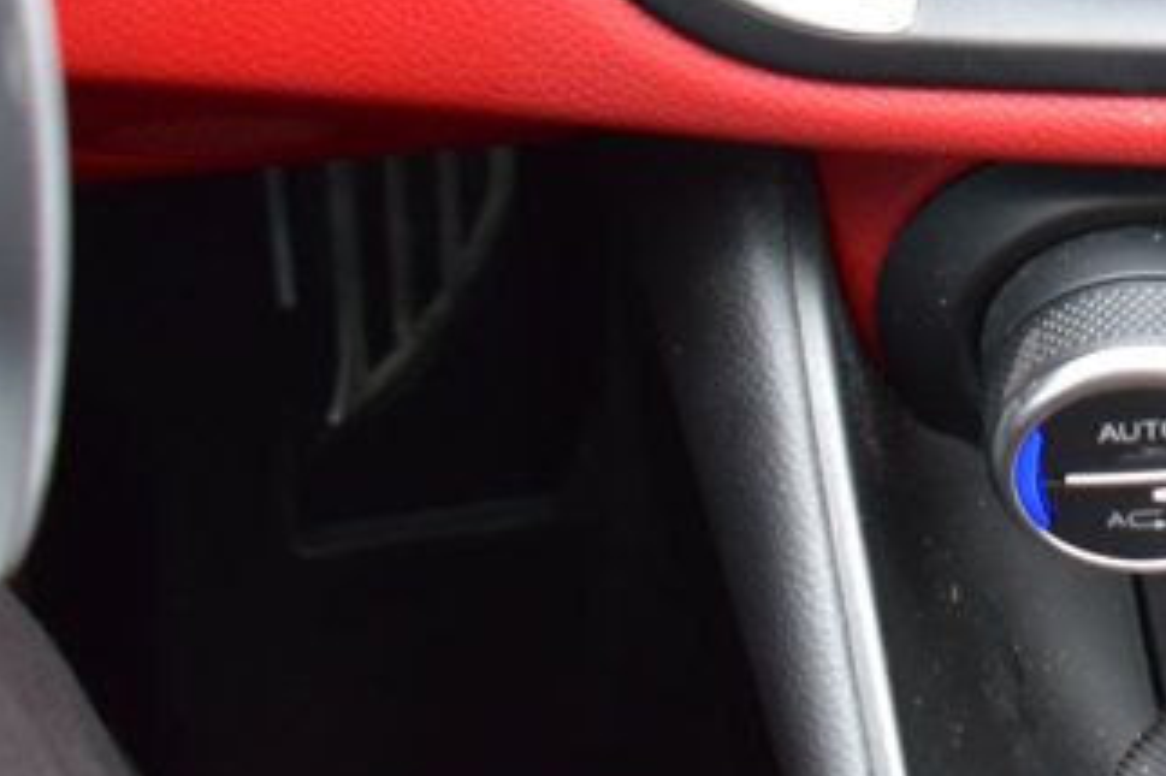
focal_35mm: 114
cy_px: -433
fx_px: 3690
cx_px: 1754
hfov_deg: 16.4
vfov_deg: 11.4
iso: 640
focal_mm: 24
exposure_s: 1/15
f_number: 6.3
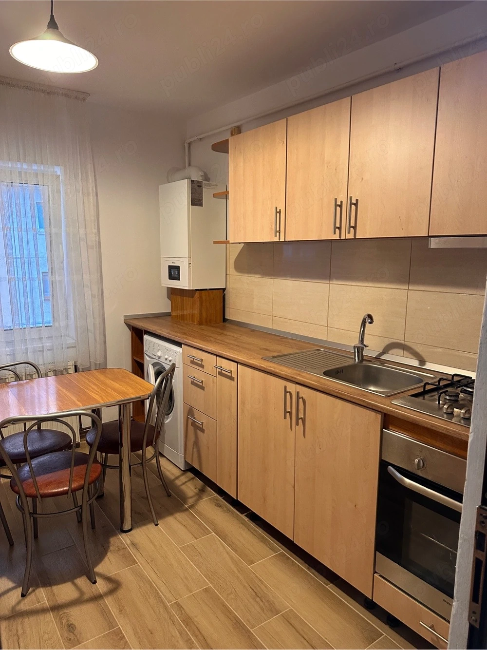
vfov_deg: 71.6
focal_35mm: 24
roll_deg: -0.2
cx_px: 244
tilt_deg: -8.9
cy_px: 325
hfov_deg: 56.8
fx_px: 450
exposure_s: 1/50
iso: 400
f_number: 1.78
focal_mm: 6.86
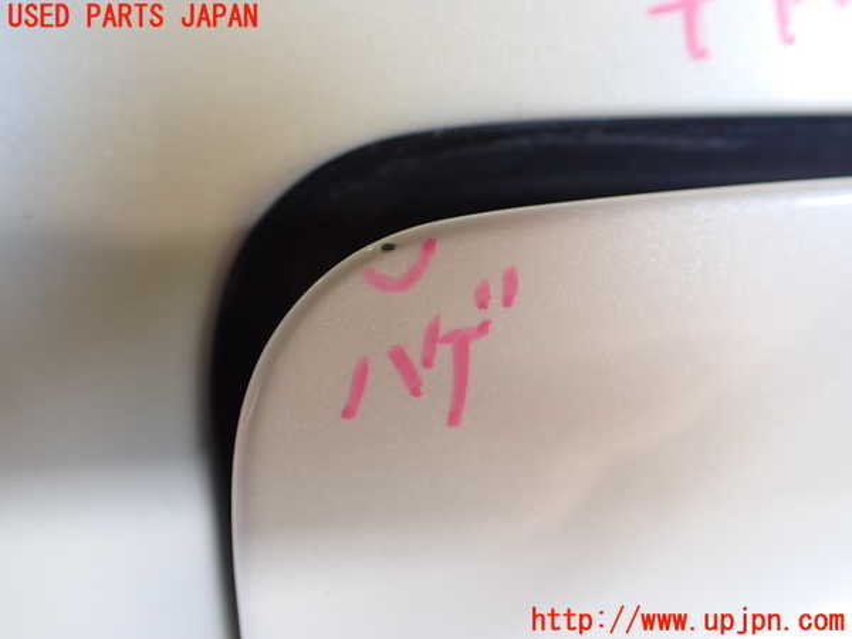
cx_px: 426
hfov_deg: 60.0
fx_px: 738
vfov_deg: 46.8
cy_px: 320
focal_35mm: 30
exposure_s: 1/125
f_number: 2.3
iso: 200
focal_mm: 5.4
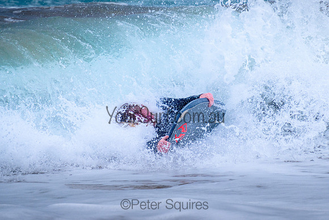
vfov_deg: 2.5
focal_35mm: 550
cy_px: 81
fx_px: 5029
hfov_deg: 3.7
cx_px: 221
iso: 640
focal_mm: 400
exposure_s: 1/2000
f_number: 5.6
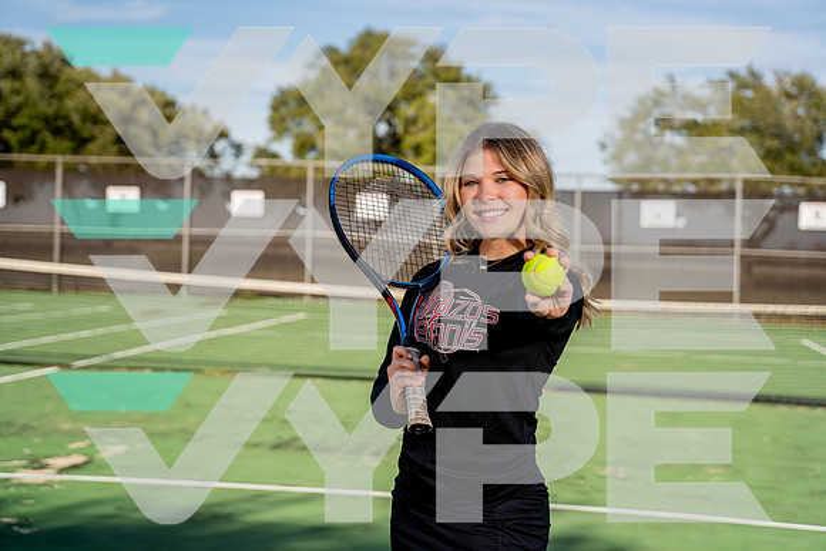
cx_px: 413
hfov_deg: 28.8
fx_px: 1606
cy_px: 276
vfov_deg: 19.5
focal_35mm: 70
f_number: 4
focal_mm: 70
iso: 100
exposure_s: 1/1250
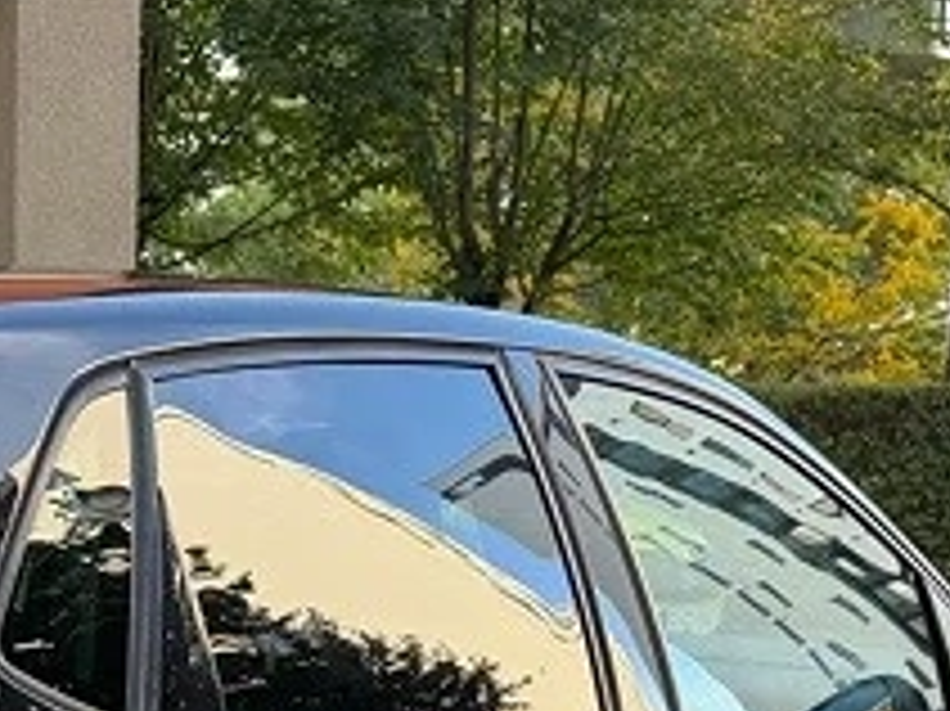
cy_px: 1170
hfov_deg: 17.0
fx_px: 3127
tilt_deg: -14.4
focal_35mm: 114
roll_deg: -0.8
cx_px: 50
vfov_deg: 12.2
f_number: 1.78
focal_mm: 6.76
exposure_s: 1/230
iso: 64
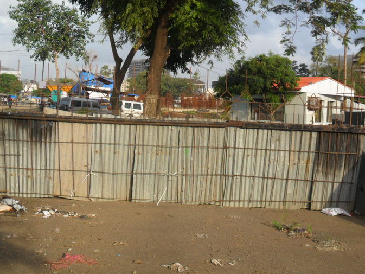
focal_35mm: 51
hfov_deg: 37.5
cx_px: 187
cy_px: 136
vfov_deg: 28.6
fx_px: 538
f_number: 4.5
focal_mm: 7.8
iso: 100
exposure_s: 1/250
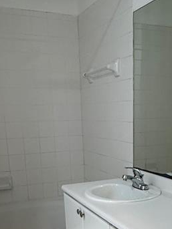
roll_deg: +1.0
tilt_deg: -13.4
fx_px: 325
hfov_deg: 29.5
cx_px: 113
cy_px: 196
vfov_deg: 37.0
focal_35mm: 49
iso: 200
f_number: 2.2
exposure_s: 1/120
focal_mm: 2.22
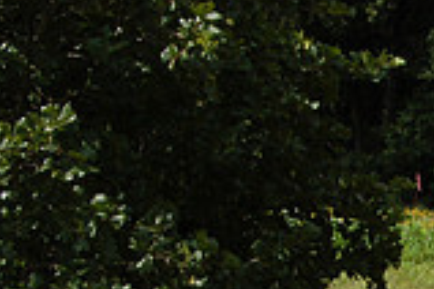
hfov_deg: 9.5
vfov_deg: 6.5
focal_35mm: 208
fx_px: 2507
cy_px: 483
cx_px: 748
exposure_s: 1/200
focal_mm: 38
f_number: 20
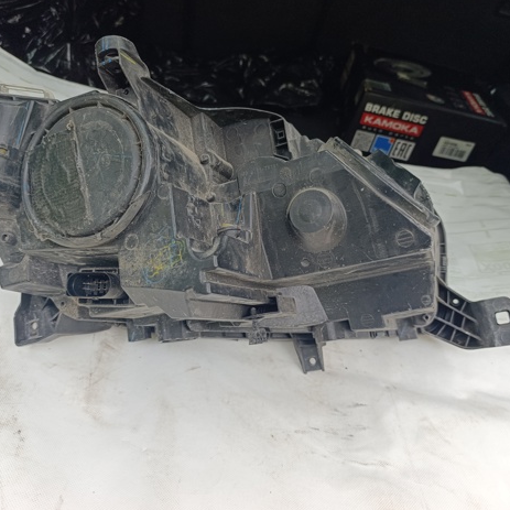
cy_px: 250
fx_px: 467
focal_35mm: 28
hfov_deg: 57.3
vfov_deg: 57.3
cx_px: 251
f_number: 1.6
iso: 64
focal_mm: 6.14
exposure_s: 1/100
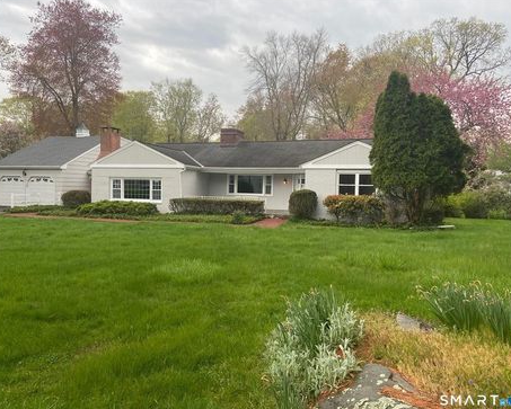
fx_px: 424
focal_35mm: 28
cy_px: 206
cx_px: 249
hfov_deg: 62.2
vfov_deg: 51.6
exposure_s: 1/373
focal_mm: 4.25
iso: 32
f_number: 1.8
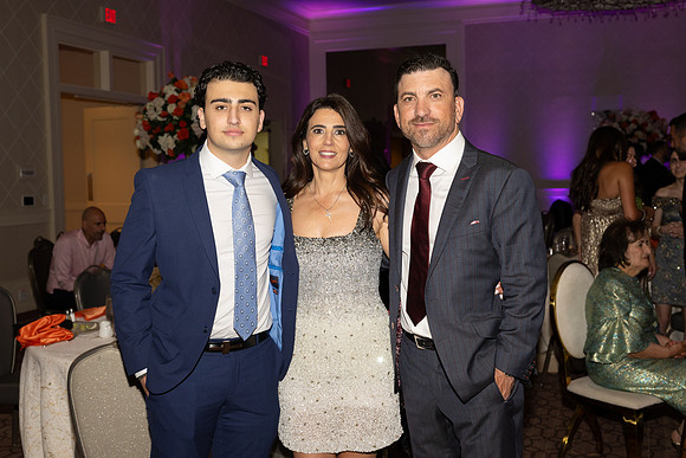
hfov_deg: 46.4
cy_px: 229
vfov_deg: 31.9
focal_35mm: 42
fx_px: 800
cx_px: 343
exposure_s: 1/100
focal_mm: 42
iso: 800
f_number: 5.6
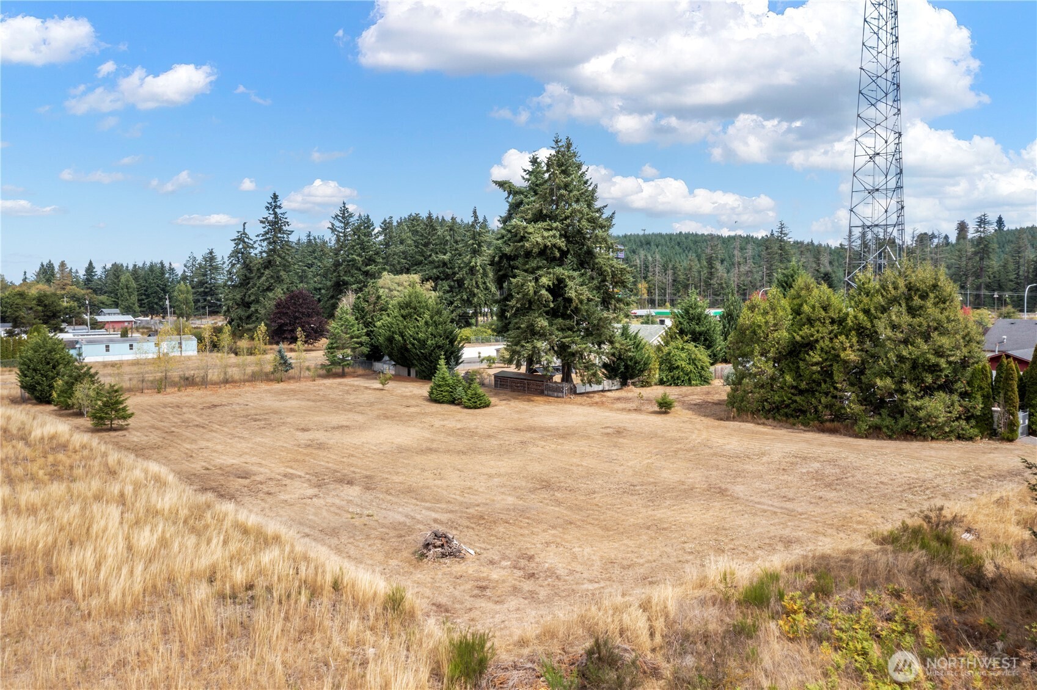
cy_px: 345
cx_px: 518
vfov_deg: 46.4
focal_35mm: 28
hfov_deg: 65.5
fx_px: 806
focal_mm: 10.26
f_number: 9
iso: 100
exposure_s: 1/120
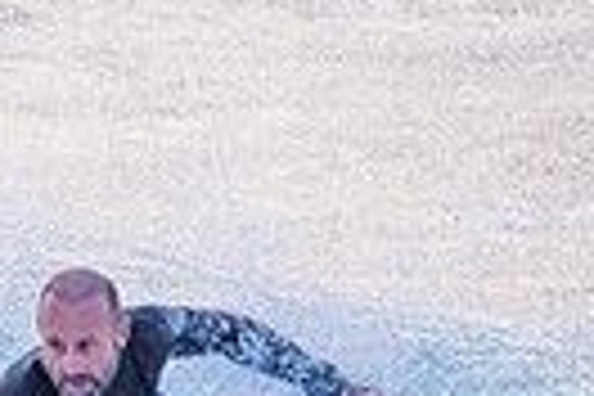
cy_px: 591
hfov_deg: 0.5
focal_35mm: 4032
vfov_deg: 0.3
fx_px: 66523
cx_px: 10
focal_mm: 800
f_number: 6.3
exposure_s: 1/400
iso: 800
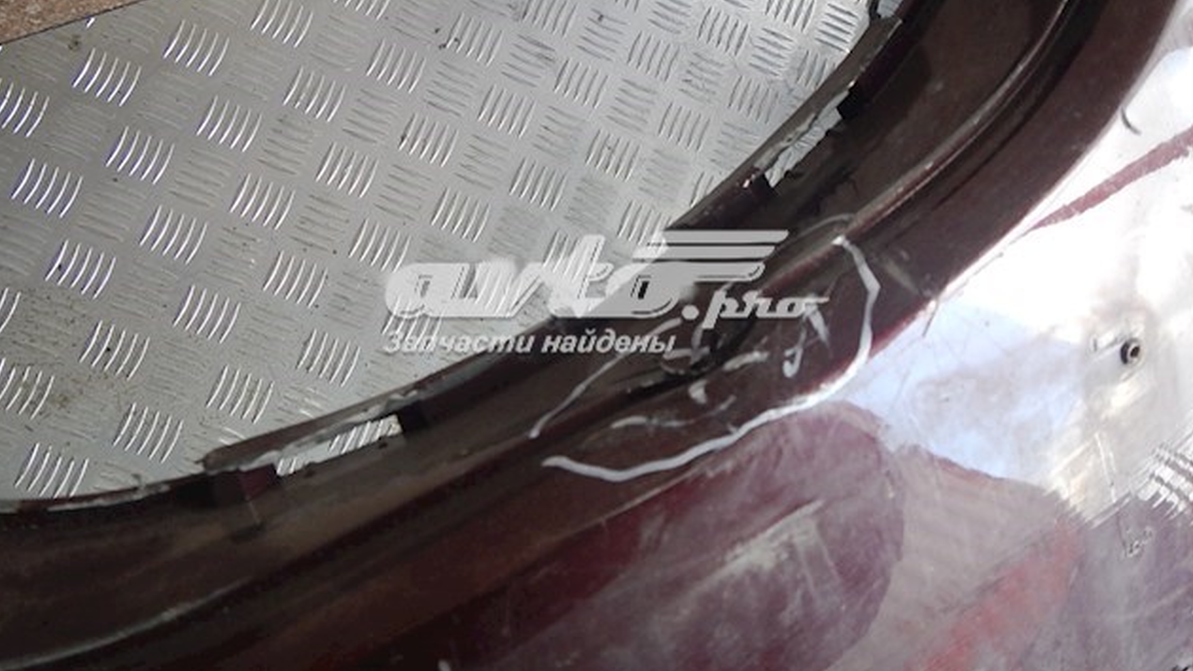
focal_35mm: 31
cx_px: 600
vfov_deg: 37.7
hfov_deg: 62.6
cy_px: 288
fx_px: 980
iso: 320
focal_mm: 5
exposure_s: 1/30
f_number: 3.9
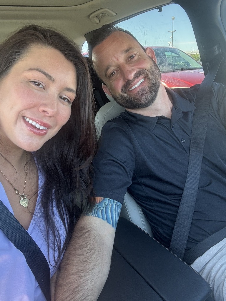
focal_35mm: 30
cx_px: 113
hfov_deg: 46.8
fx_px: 261
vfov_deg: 60.0
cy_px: 150
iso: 50
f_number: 1.9
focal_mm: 2.69
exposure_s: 1/122
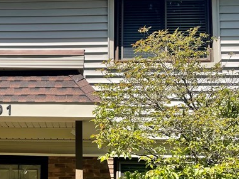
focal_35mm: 70
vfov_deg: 20.9
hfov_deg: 27.0
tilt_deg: +10.7
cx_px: 31
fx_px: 483
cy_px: 133
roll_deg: -1.3
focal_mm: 4.2
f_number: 1.6
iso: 32
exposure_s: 1/2053
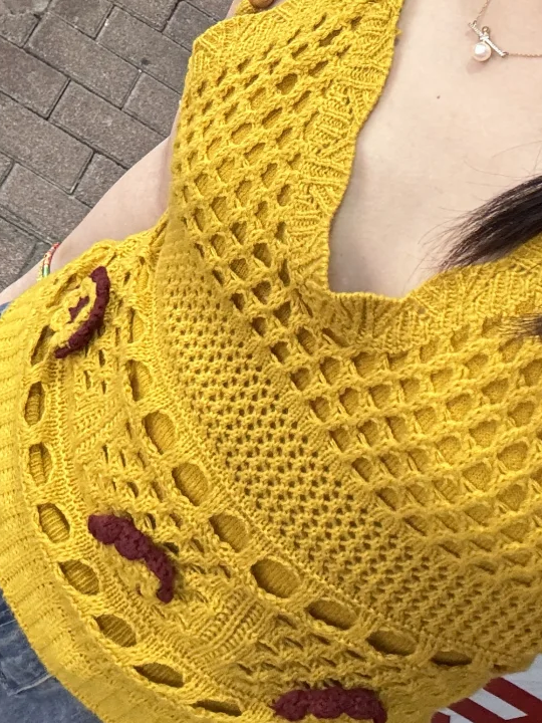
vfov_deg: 30.7
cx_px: 184
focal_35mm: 60
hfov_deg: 24.3
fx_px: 1253
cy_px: 64
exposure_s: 1/50
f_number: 1.9
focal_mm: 2.69
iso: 80
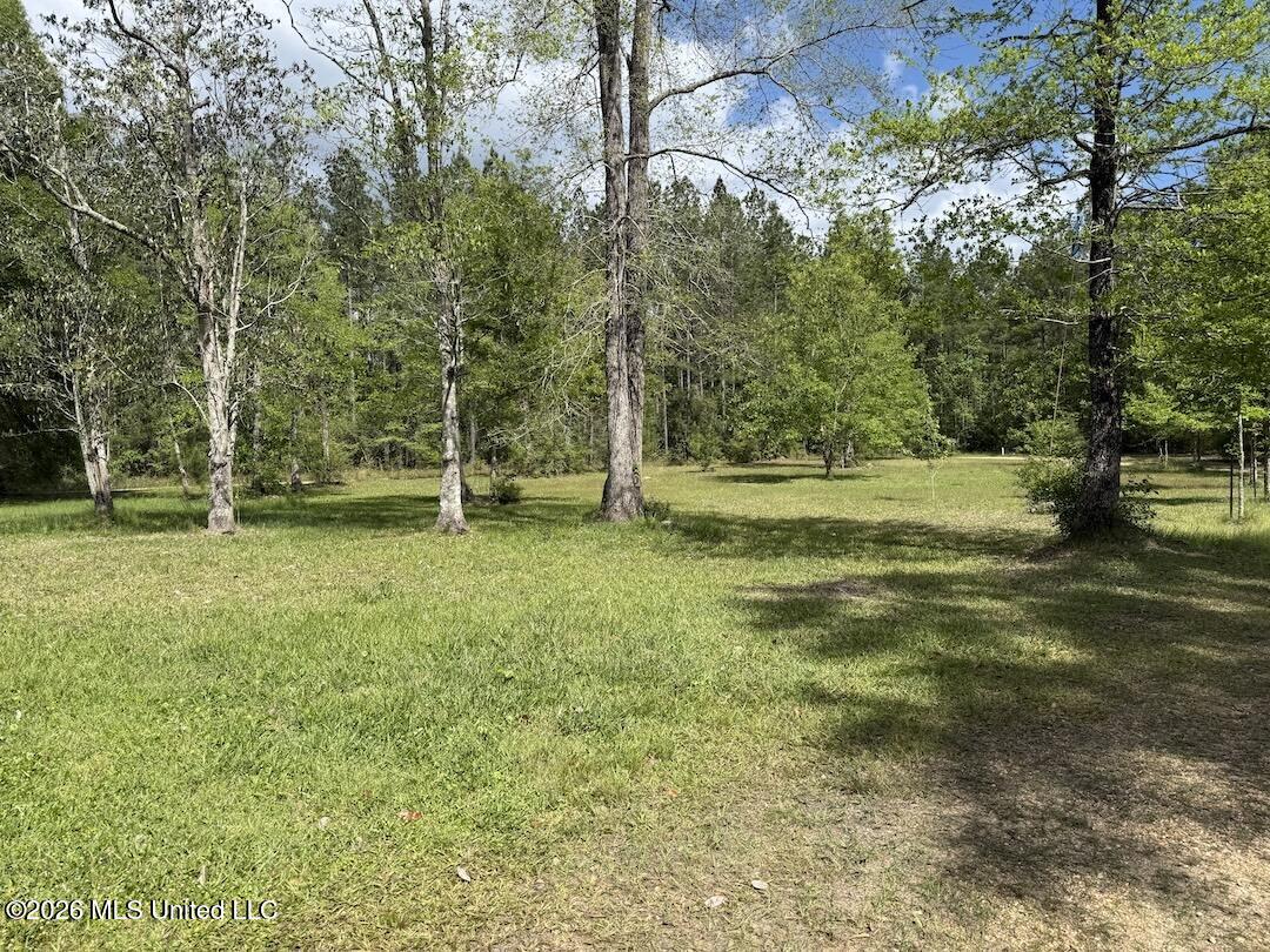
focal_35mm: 24
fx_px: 881
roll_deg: +0.2
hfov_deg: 71.6
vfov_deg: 56.8
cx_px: 635
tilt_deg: -0.1
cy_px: 476
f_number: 1.78
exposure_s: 1/3759
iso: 80
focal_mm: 6.76
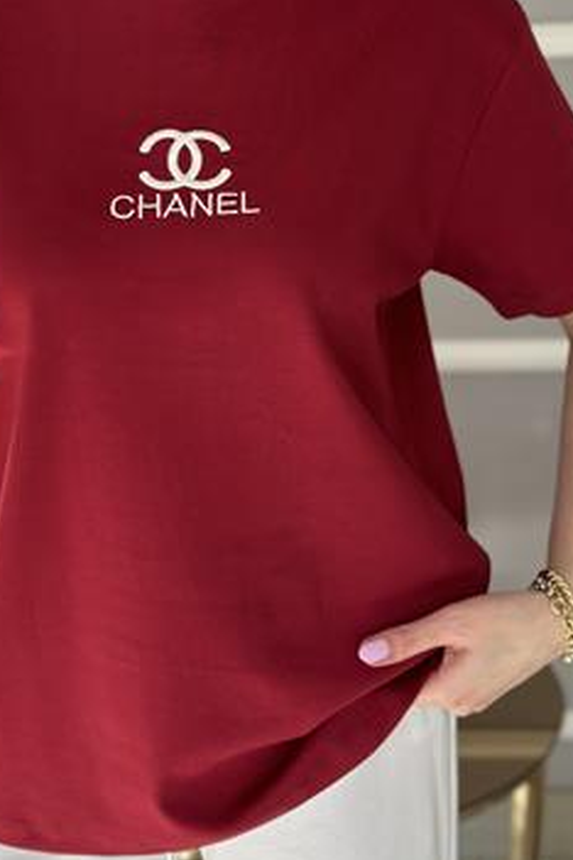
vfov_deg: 27.3
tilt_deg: -14.8
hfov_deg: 18.4
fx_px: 1767
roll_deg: +0.3
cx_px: 206
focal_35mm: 74
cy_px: 355
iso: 125
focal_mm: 6.86
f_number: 1.78
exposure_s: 1/68
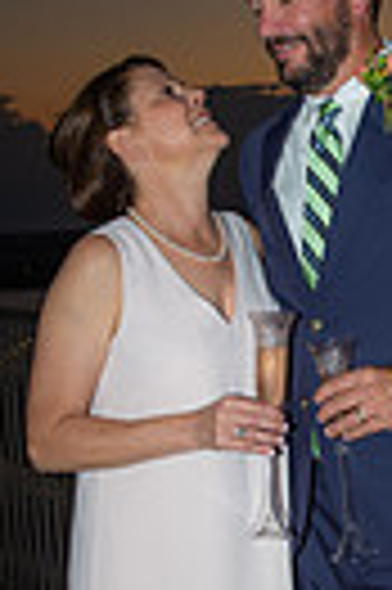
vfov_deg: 21.2
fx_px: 1572
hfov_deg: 14.0
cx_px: 403
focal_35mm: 96
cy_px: 365
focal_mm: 28
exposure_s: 1/250
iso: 1000
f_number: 5
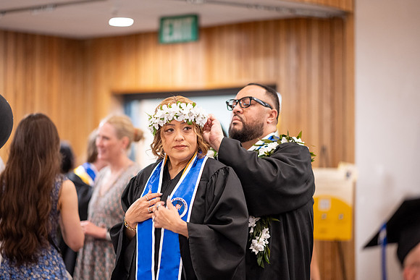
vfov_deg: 13.0
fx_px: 1225
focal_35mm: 105
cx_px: 210
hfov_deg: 19.5
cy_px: 140
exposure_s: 1/125
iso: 1000
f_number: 1.4
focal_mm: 105
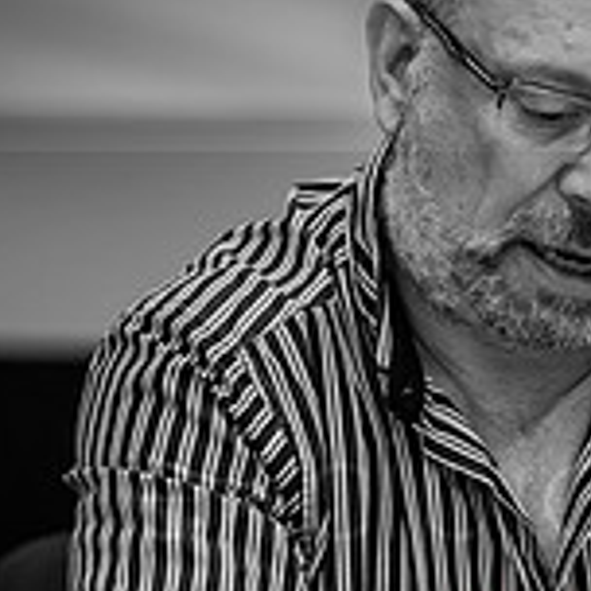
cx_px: 824
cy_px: 527
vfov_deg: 4.8
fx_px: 7031
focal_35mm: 364
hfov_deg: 4.8
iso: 500
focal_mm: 109
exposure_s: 1/125
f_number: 2.8
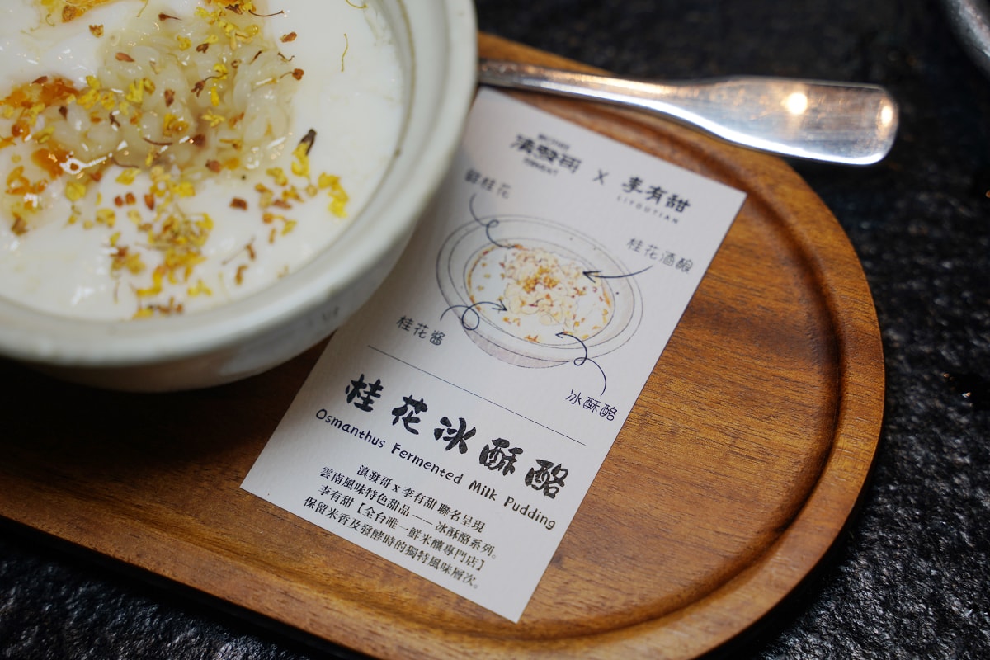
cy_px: 330
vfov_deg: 18.2
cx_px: 495
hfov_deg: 27.0
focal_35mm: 75
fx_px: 2062
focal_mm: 75
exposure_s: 1/125
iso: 100
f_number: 5.6
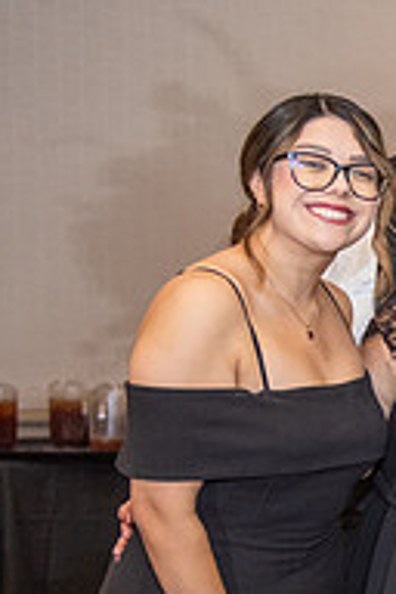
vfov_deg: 15.0
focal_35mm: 136
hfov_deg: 9.4
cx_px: 807
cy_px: 463
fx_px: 2244
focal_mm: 45
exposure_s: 1/200
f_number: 2.8
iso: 1600
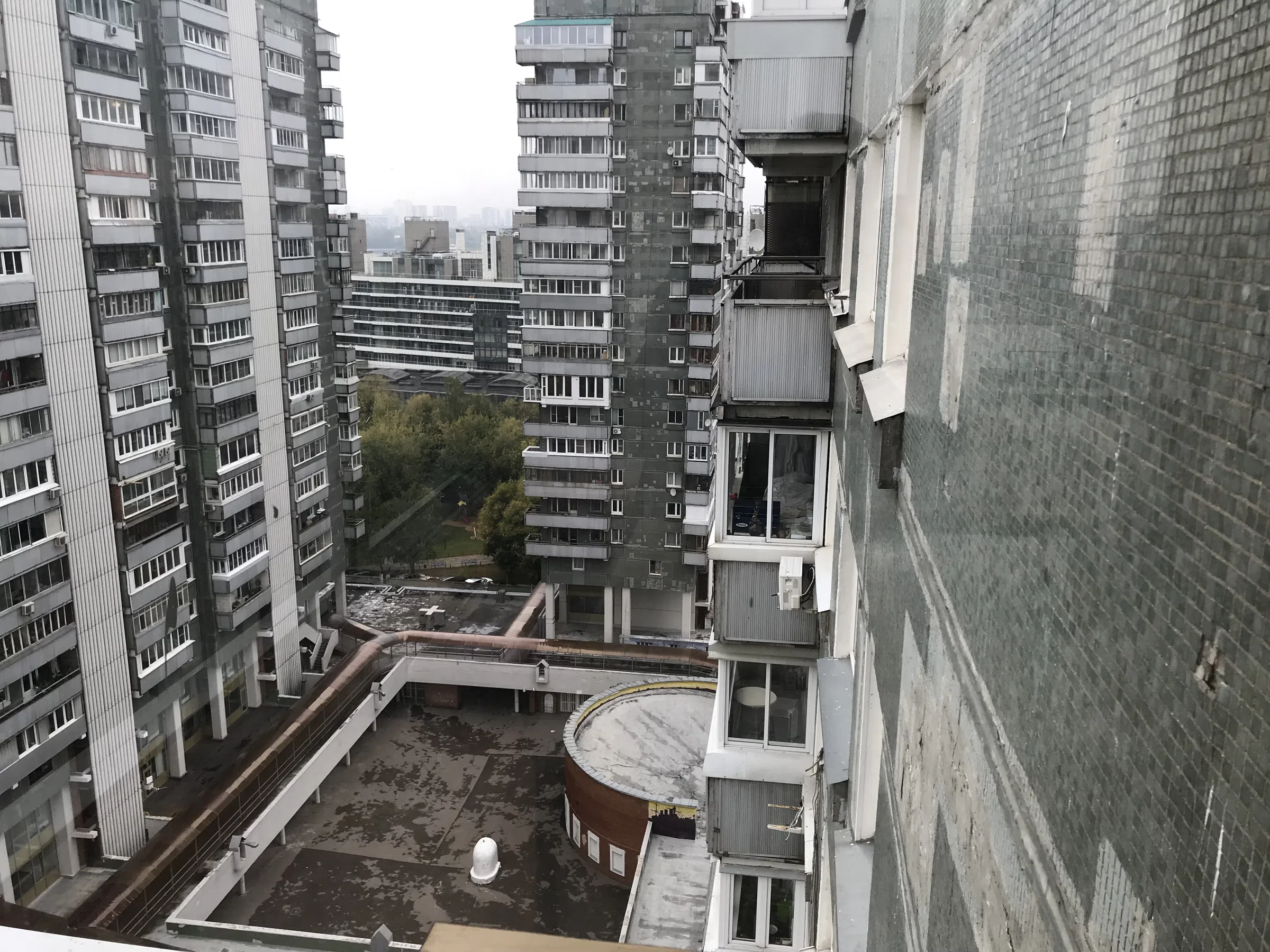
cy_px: 476
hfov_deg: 63.4
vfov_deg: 49.7
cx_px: 635
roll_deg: -0.1
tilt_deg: -11.7
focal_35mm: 28
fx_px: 1027
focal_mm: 3.99
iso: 20
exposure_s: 1/148
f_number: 1.8
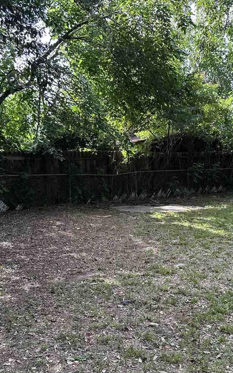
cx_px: 139
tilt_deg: -7.1
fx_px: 406
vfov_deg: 49.0
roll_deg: +0.5
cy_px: 224
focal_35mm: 40
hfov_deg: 31.9
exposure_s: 1/281
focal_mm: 6.86
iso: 80
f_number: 1.78
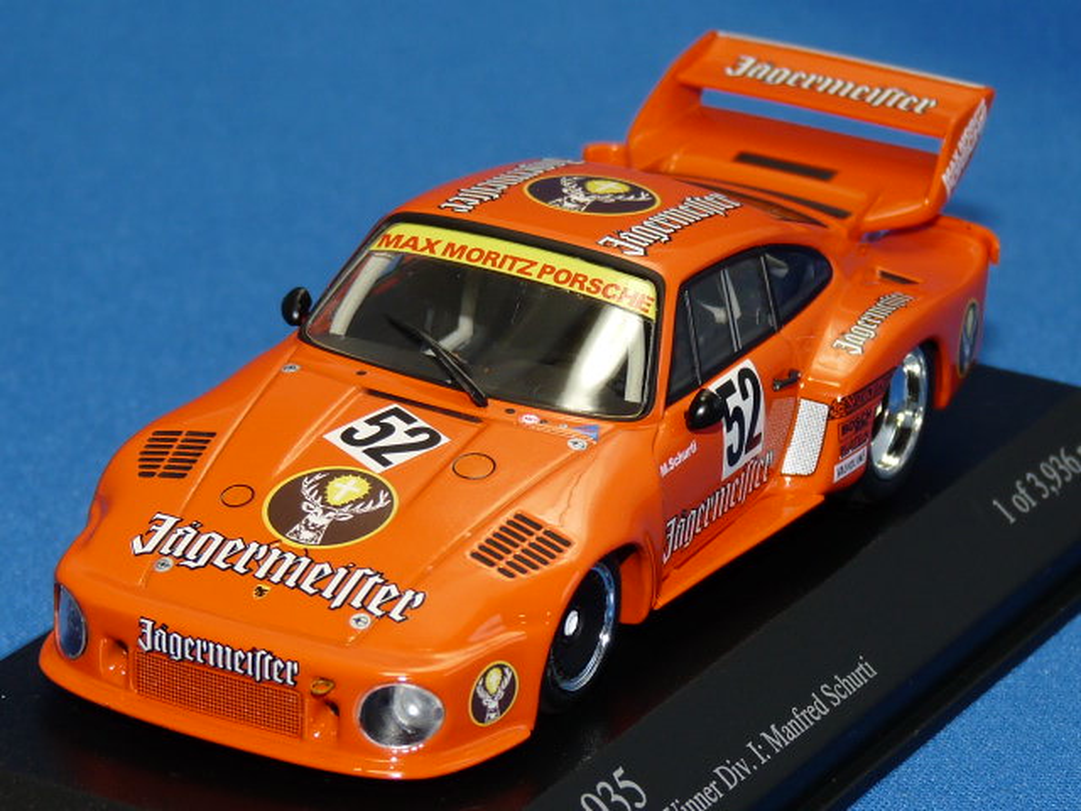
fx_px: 4997
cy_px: 406
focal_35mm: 160
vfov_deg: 9.3
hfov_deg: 12.3
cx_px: 540
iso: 100
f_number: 3.4
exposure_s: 1/40
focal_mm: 16.1
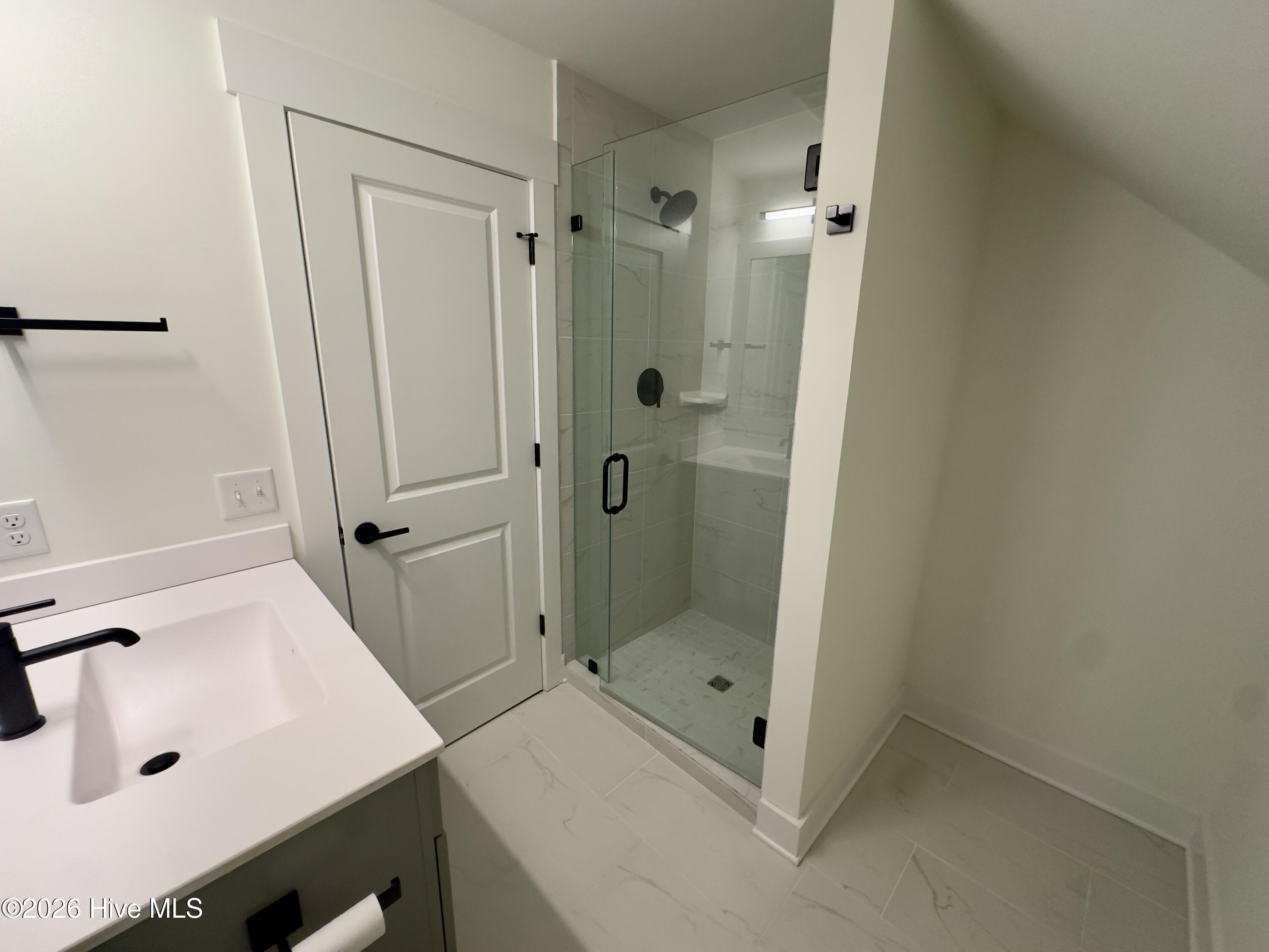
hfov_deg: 102.1
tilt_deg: -13.5
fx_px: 513
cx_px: 634
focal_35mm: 14
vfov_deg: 85.7
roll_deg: -1.6
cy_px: 476
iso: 160
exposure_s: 1/60
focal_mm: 2.22
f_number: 2.2
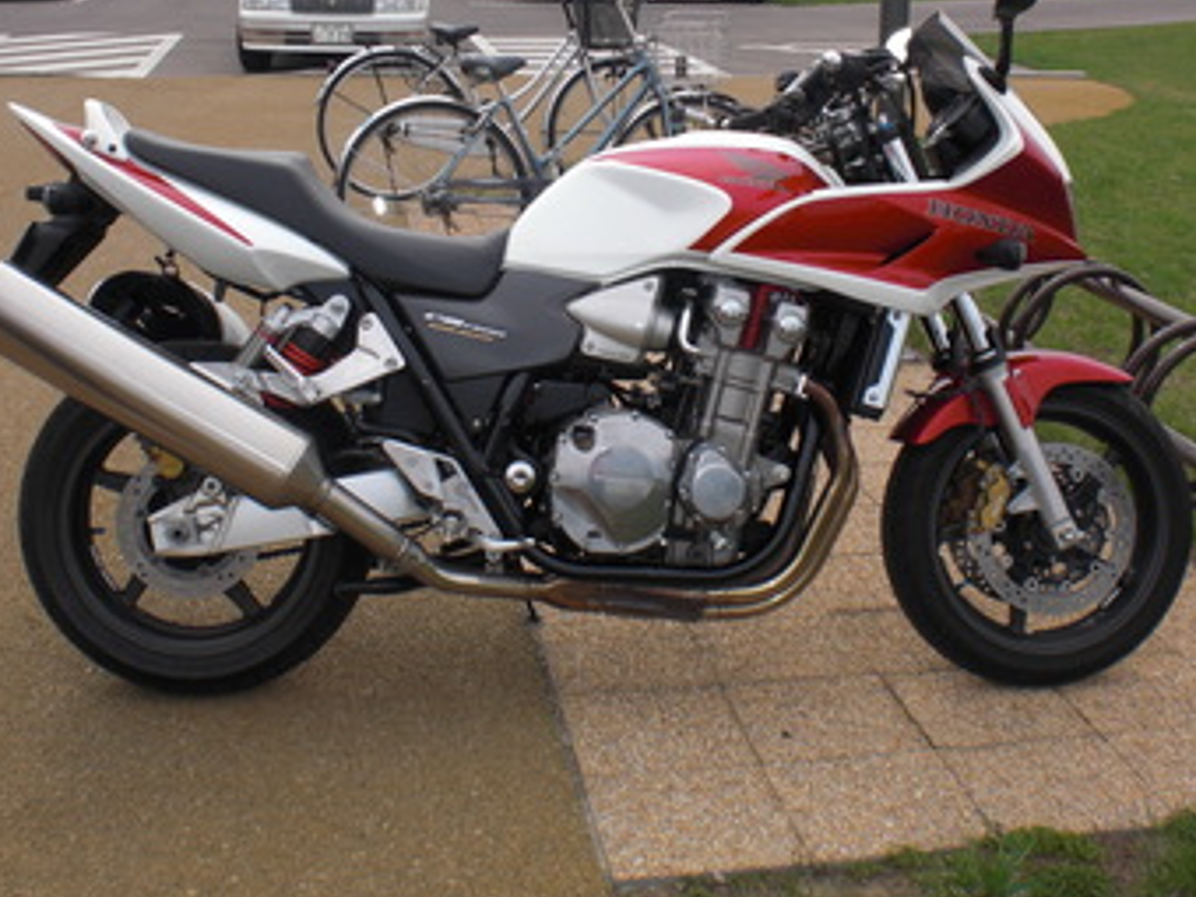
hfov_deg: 40.4
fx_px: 1624
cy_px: 368
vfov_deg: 30.8
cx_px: 598
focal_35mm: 47
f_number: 5.6
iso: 64
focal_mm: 6.3
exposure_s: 1/200
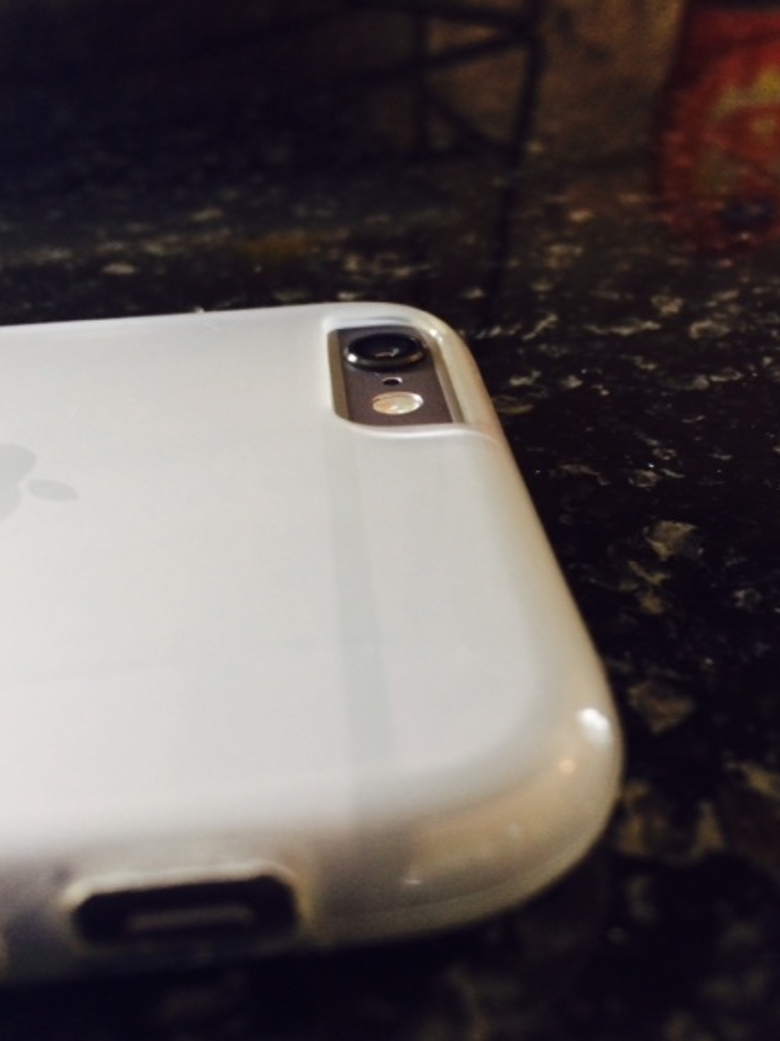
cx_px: 401
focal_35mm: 33
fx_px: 992
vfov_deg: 55.4
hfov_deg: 42.9
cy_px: 512
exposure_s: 1/30
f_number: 2.2
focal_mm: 4.12
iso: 250
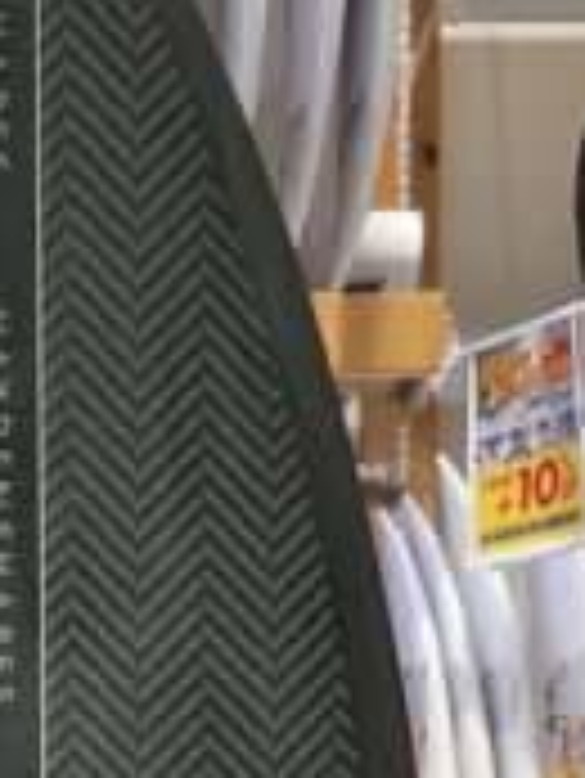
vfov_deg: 13.5
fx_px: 3016
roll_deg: +1.1
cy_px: 1291
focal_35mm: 134
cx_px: 45
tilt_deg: -5.7
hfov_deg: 11.0
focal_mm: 3
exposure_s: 1/60
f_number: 1.8
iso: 64
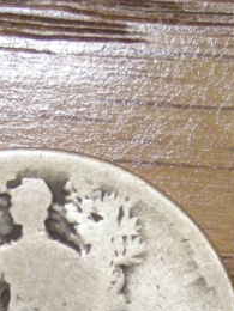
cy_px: 391
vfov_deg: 6.7
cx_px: 41
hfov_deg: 5.1
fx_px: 2632
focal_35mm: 292
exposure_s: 1/47.2
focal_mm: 12.3
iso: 400
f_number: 3.9
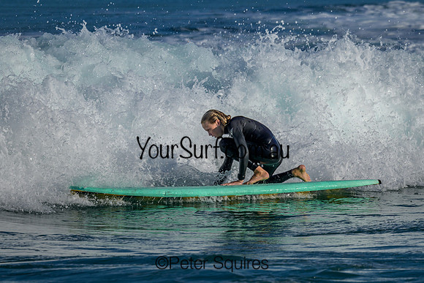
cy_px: 113
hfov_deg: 1.9
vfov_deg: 1.3
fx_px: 12943
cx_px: 196
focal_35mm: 1099
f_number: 8
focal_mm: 800
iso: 200
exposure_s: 1/2000
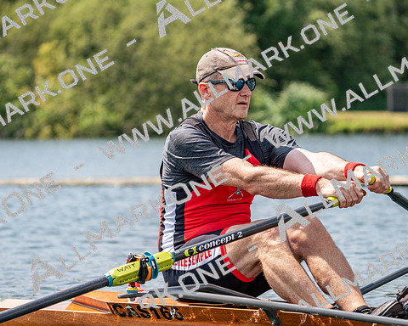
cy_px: 163
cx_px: 203
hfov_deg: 8.5
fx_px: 2741
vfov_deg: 6.8
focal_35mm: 227
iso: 320
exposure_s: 1/1600
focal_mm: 200
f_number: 5.6
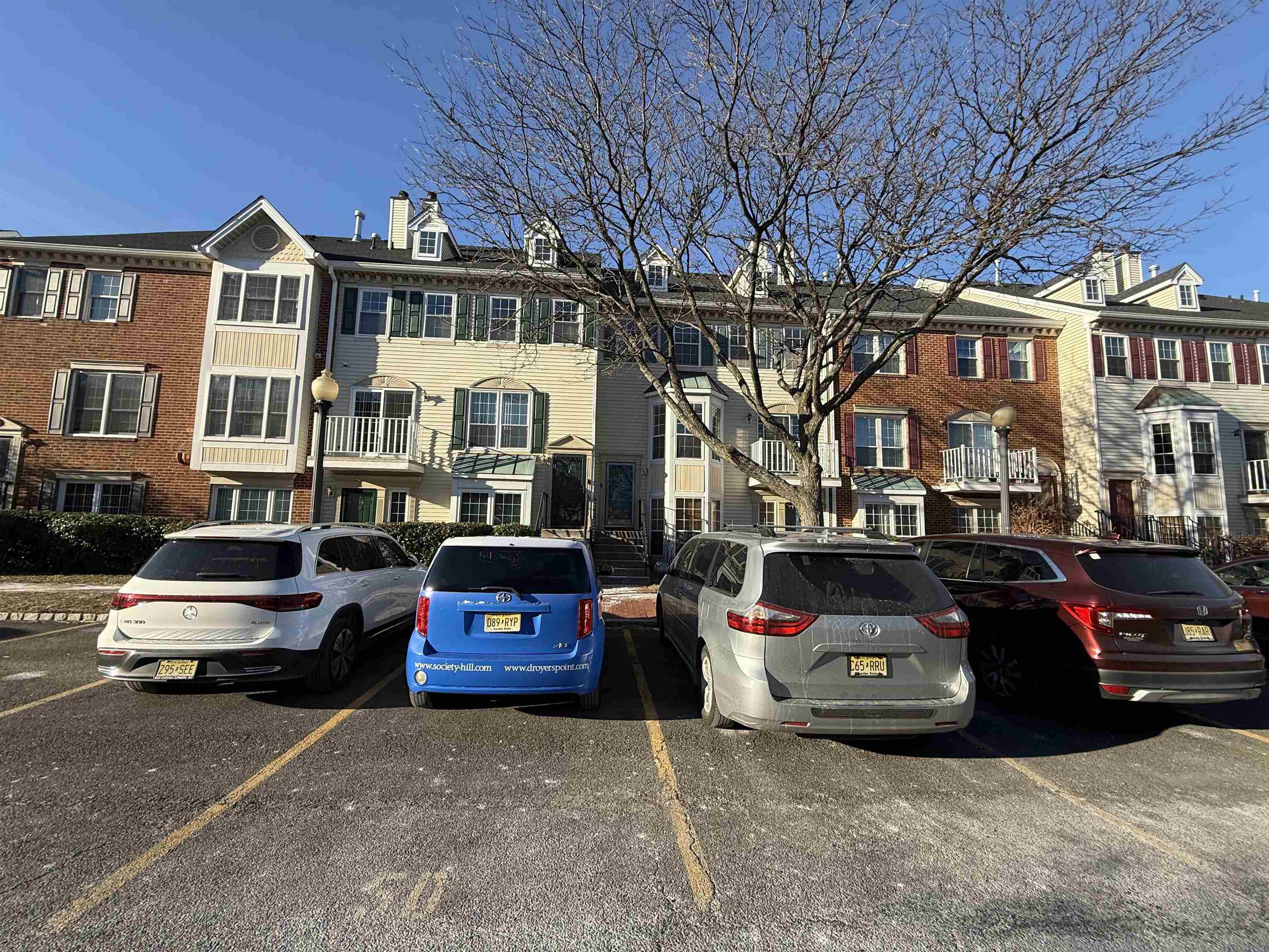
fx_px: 513
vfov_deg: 85.7
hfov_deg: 102.1
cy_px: 476
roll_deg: -1.2
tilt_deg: +7.2
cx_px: 634
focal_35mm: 14
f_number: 2.2
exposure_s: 1/1050
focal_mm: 2.22
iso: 50
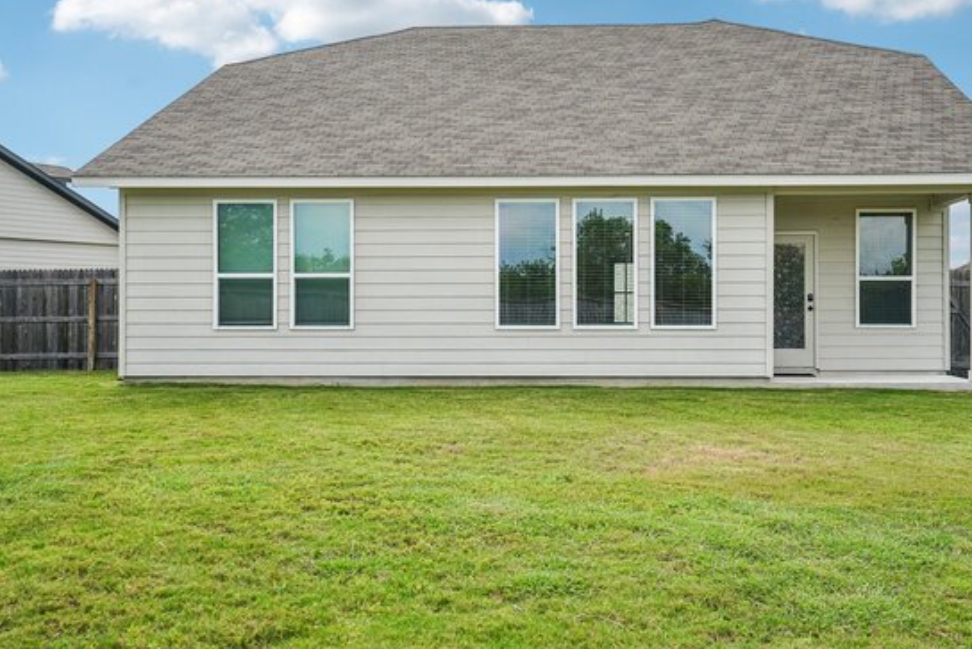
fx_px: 1080
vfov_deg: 33.4
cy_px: 303
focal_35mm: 40
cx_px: 570
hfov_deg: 48.2
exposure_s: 1/320
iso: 200
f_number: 8
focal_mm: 34
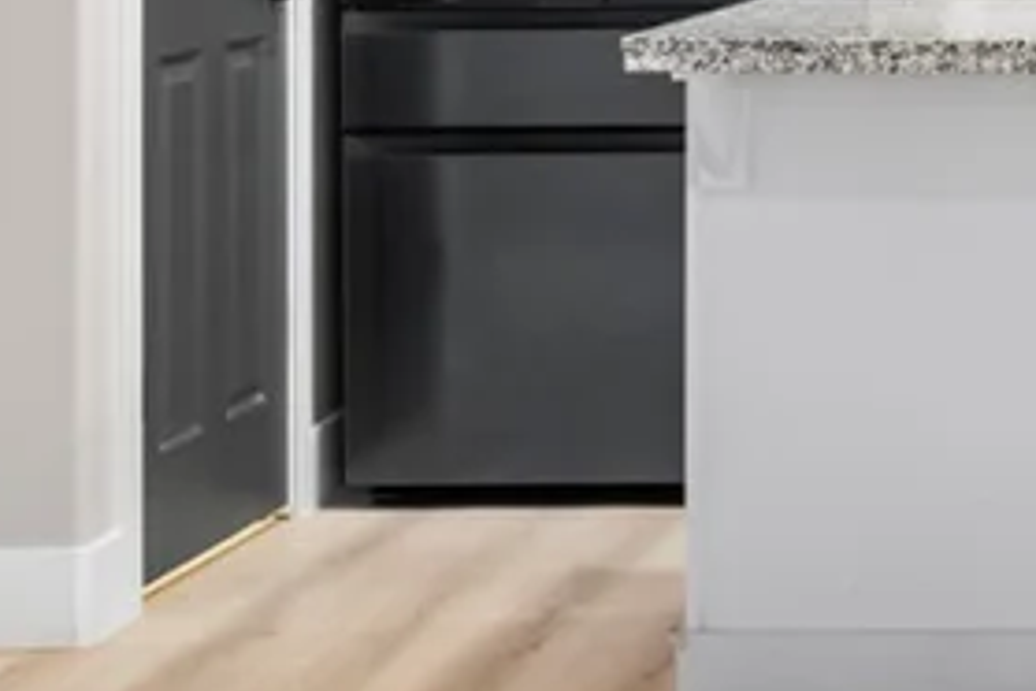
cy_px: -234
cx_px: 1511
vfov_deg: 10.2
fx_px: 3798
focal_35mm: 132
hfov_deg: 14.6
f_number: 8
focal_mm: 24
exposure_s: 1
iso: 400
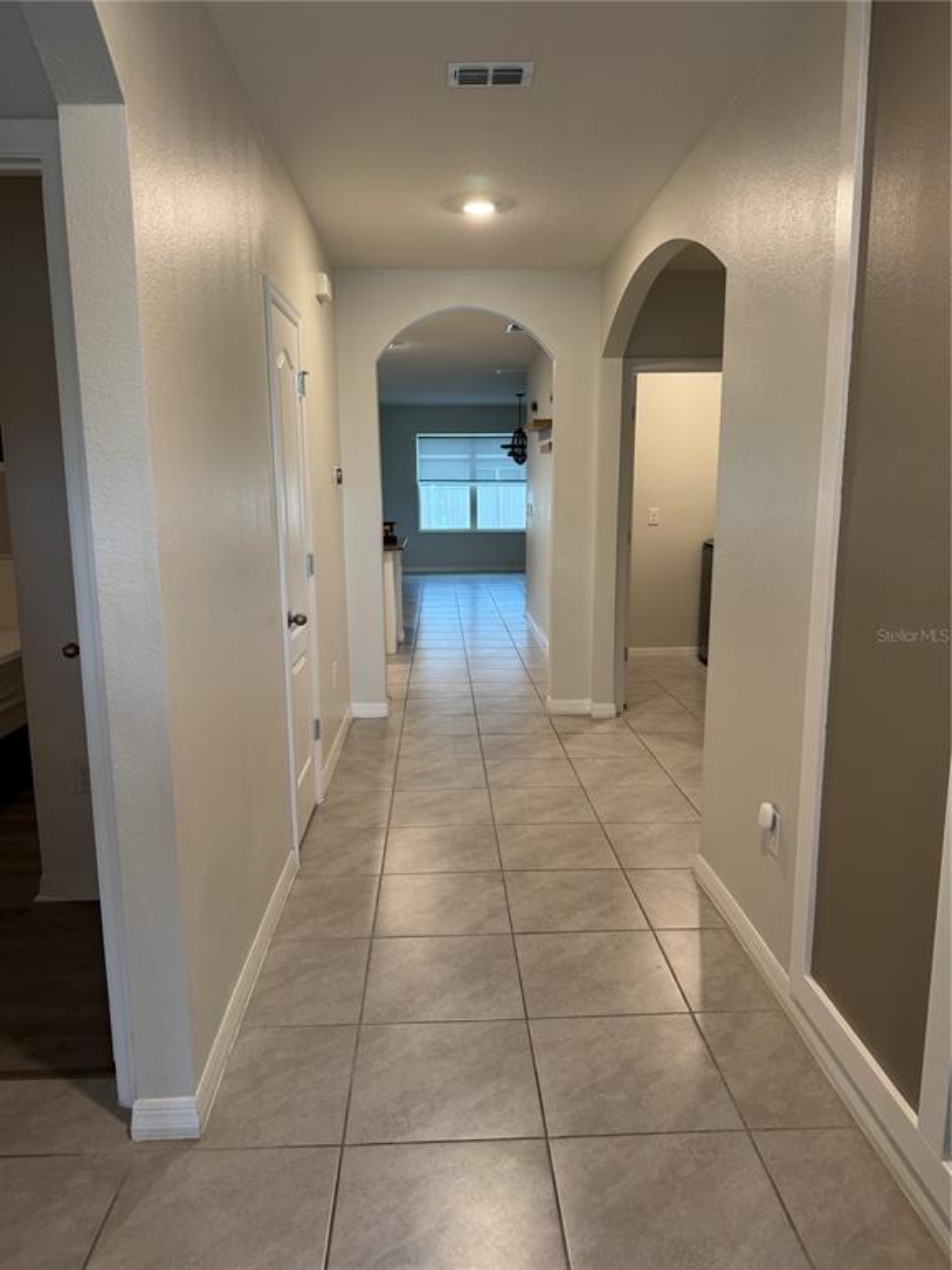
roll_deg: +1.1
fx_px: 880
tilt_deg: -9.9
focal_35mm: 24
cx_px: 476
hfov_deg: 56.8
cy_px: 635
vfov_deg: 71.6
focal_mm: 6.76
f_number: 1.78
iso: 160
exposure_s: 1/60
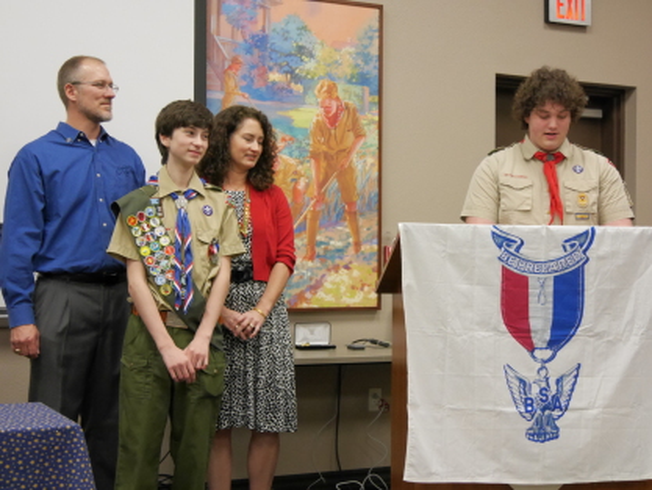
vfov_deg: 24.4
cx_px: 326
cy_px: 245
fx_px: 1130
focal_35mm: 60
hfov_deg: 32.2
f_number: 4.4
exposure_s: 1/125
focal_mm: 30
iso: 3200
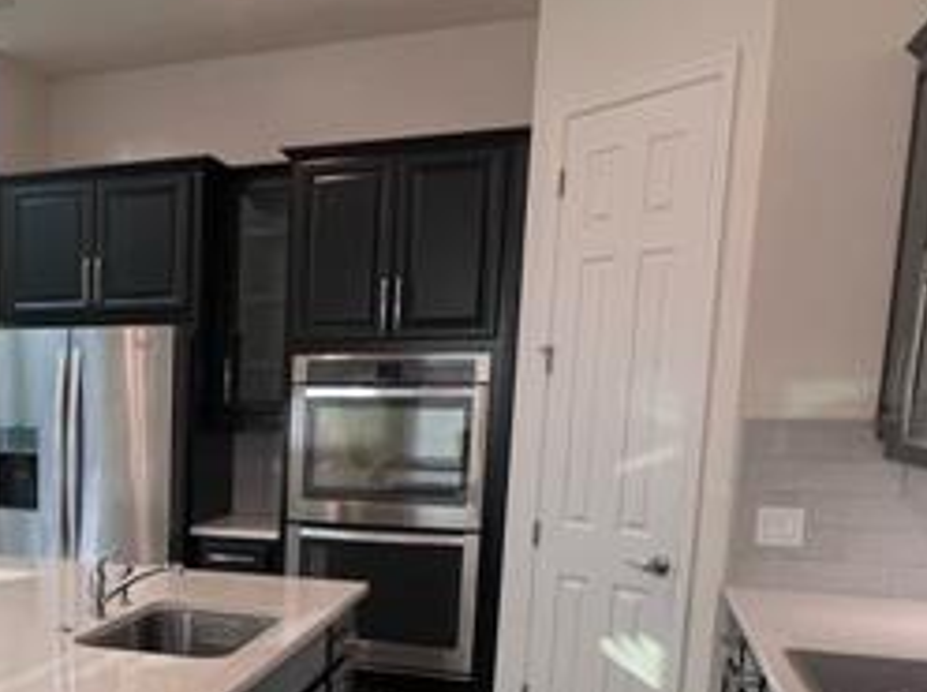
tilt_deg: -9.4
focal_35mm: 42
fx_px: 1123
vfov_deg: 33.0
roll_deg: +1.0
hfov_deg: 39.2
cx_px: -15
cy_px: 582
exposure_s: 1/120
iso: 64
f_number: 1.8
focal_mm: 1.57
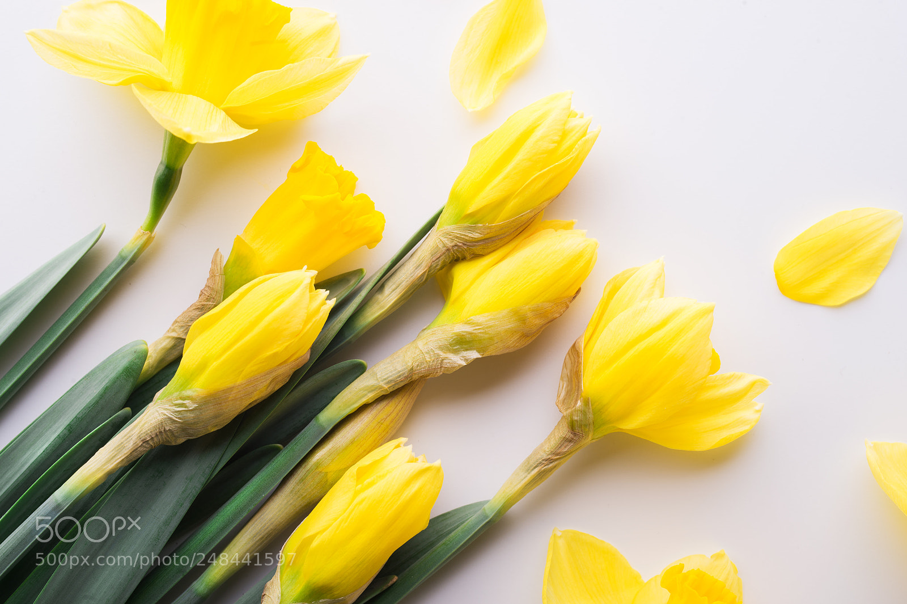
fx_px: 1259
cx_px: 454
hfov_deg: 39.6
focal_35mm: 50
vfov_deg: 27.0
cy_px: 302
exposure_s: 1/160
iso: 100
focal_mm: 50
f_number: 11
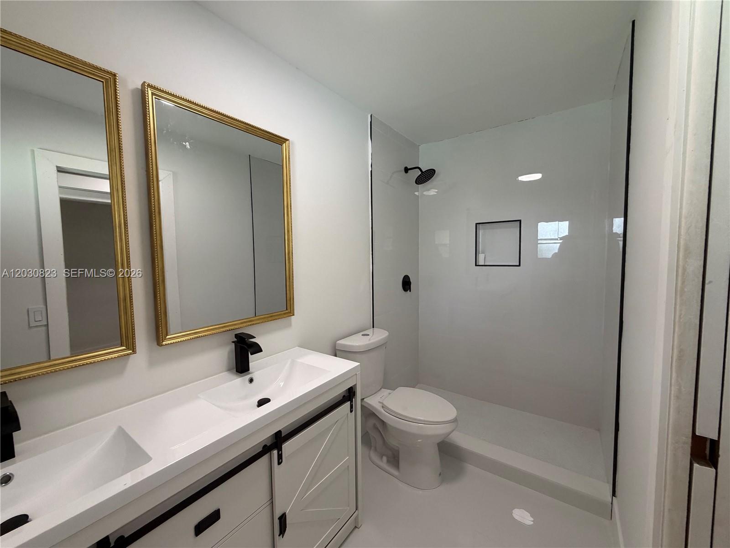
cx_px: 365
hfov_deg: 102.1
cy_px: 274
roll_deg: +1.4
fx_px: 295
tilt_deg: -4.6
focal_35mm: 14
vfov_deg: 85.7
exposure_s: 1/120
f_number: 2.2
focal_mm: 2.22
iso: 250
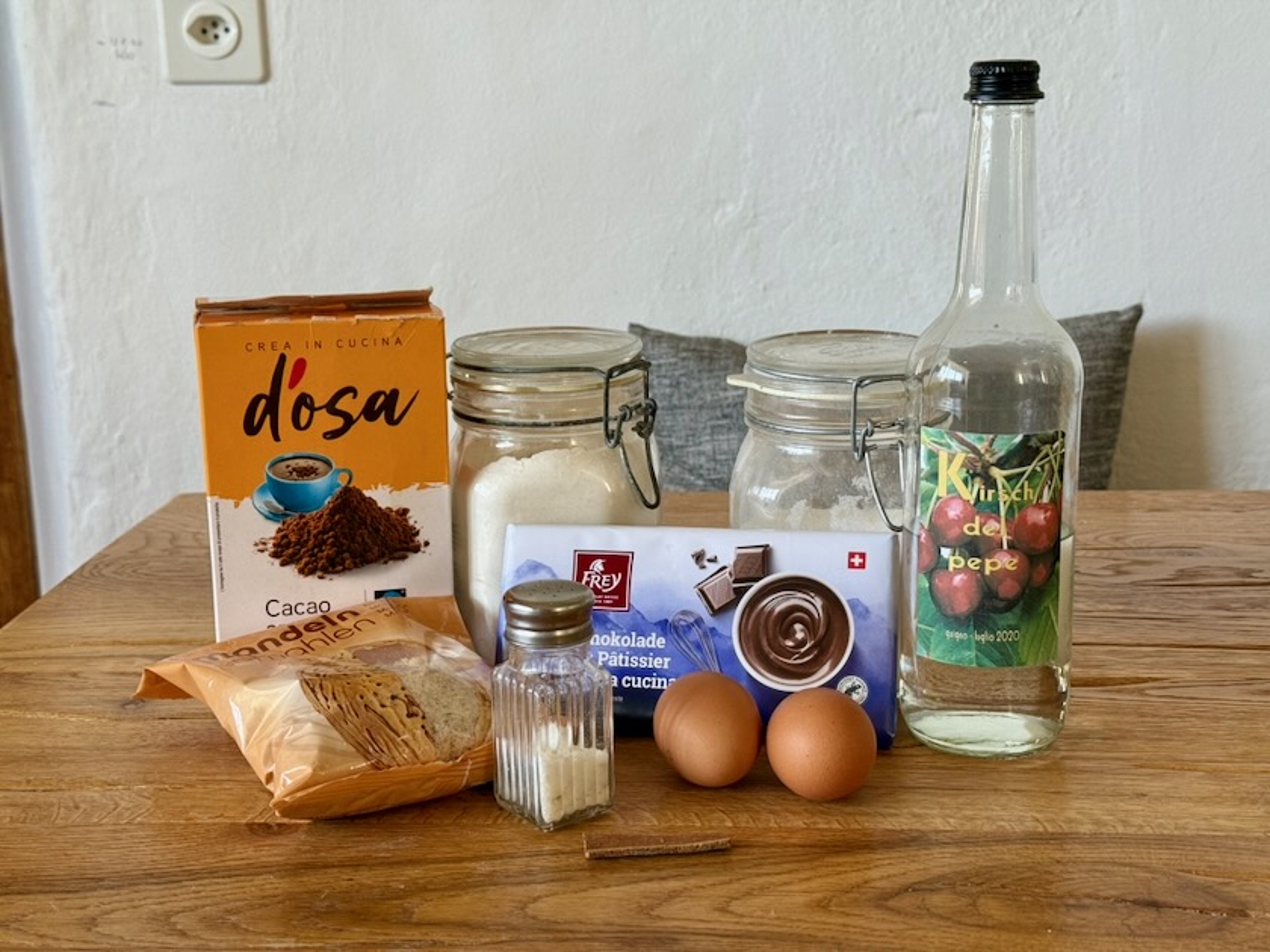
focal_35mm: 48
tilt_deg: -12.9
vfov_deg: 30.3
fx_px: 1761
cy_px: 476
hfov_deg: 39.7
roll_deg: +1.1
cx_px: 635
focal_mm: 6.76
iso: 100
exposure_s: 1/91
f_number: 1.78
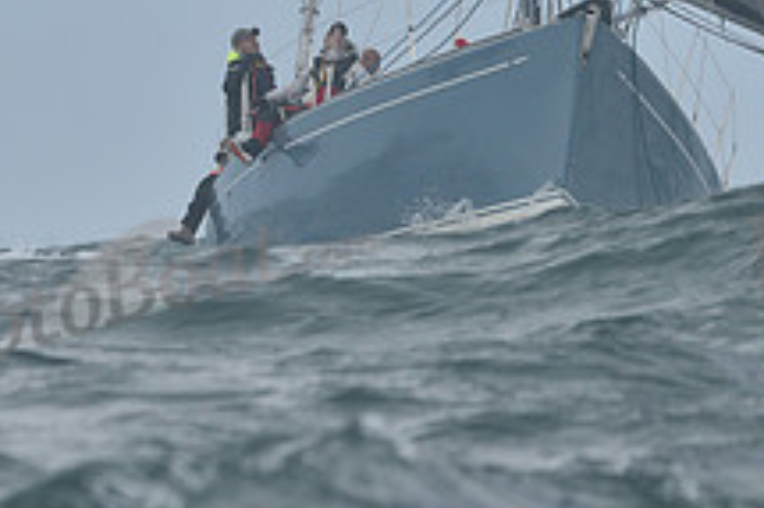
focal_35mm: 365
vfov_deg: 3.8
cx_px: 565
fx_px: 7740
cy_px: 59
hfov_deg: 5.6
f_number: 5.6
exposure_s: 1/800
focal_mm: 135
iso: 320
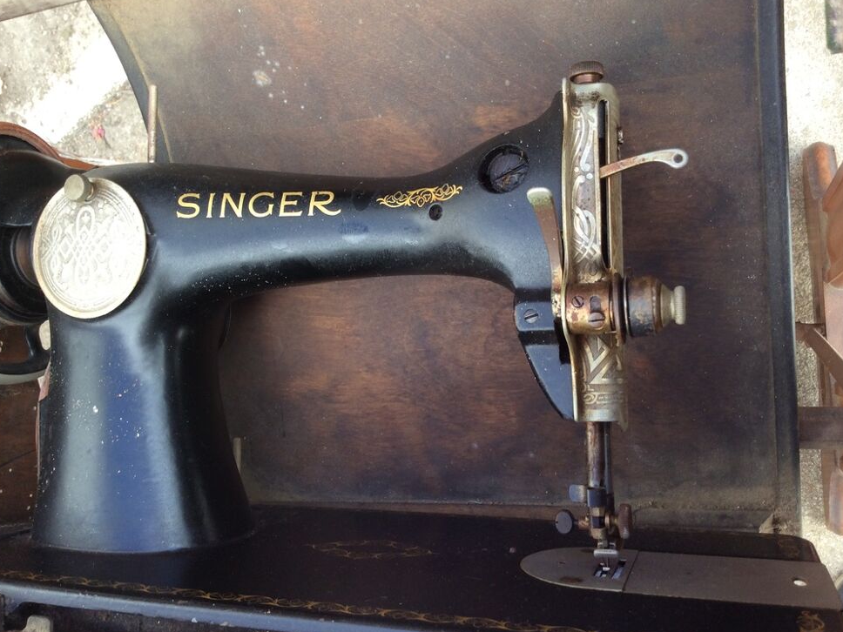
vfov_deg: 42.9
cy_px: 315
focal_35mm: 33
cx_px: 422
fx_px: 804
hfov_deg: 55.4
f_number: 2.4
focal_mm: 3.3
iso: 40
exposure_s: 1/100
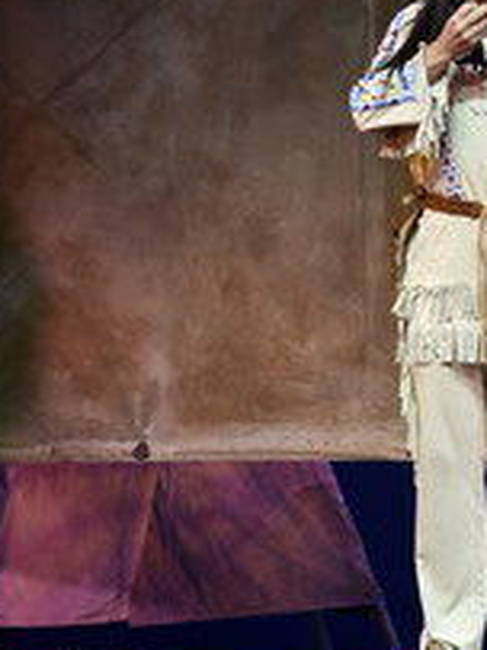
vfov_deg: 8.8
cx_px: 598
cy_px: 231
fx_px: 4206
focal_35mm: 224
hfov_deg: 6.6
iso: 1250
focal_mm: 105
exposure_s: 1/60
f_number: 6.3
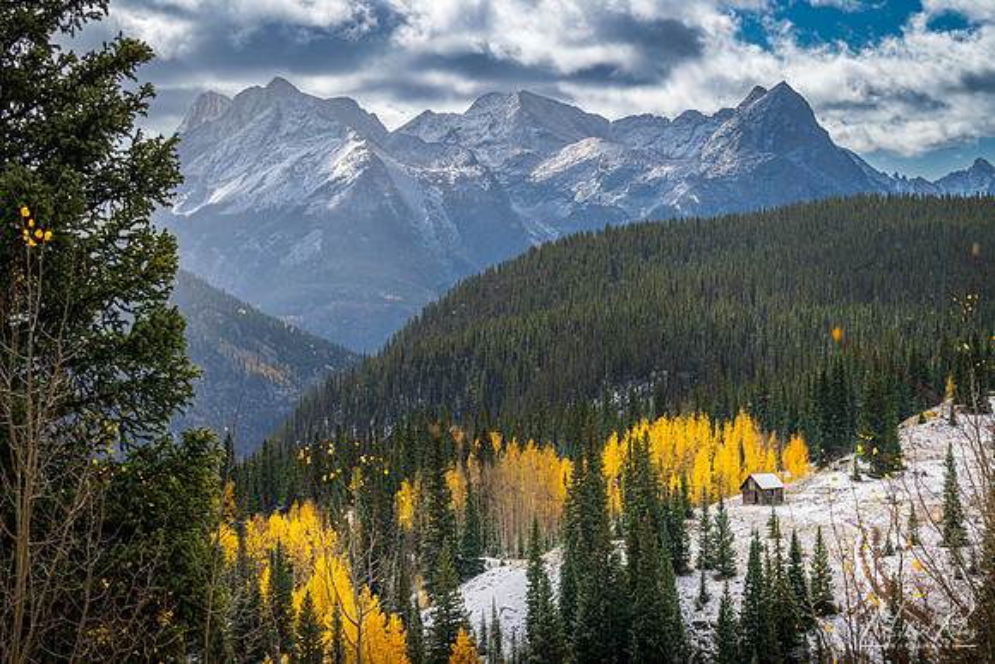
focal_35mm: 82
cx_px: 498
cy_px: 332
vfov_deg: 16.6
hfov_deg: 24.6
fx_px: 2281
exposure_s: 1/500
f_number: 8
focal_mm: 55
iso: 250
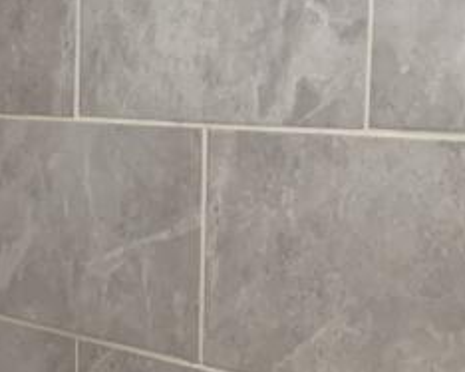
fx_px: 1527
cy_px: 280
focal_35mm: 111
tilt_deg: -8.6
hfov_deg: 14.5
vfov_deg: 13.8
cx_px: -449
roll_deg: +2.8
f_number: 1.8
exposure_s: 1/50
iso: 100
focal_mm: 4.25
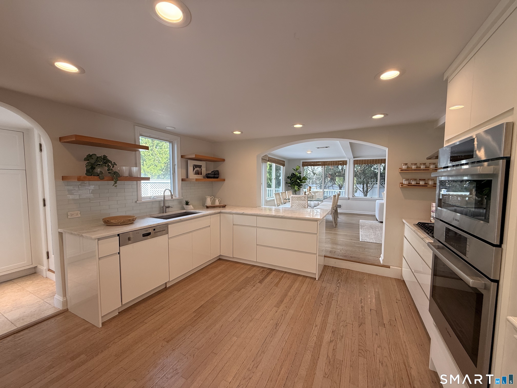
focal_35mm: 14
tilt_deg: -3.3
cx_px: 258
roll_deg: -0.2
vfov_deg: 85.7
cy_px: 194
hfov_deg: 102.1
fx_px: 209
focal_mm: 2.22
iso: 80
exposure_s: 1/120
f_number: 2.2
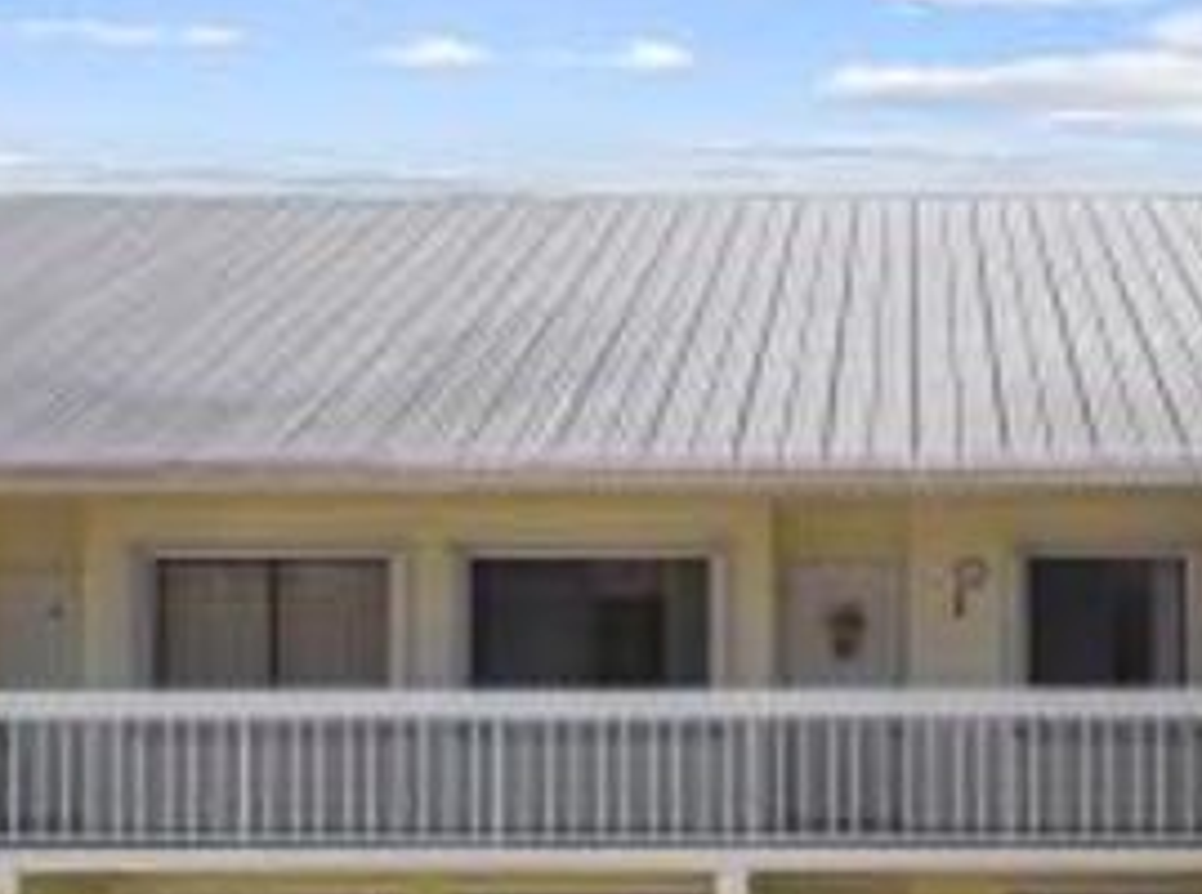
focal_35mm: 67
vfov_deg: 21.7
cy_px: 615
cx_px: 916
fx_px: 2319
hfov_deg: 28.6
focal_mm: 6.08
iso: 100
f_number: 3.3
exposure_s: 1/2500
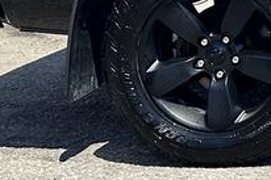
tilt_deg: -5.2
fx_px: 1166
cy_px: -162
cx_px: 679
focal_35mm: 155
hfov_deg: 10.9
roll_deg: +1.9
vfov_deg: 8.4
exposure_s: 1/3247
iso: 80
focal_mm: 6.86
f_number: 1.78
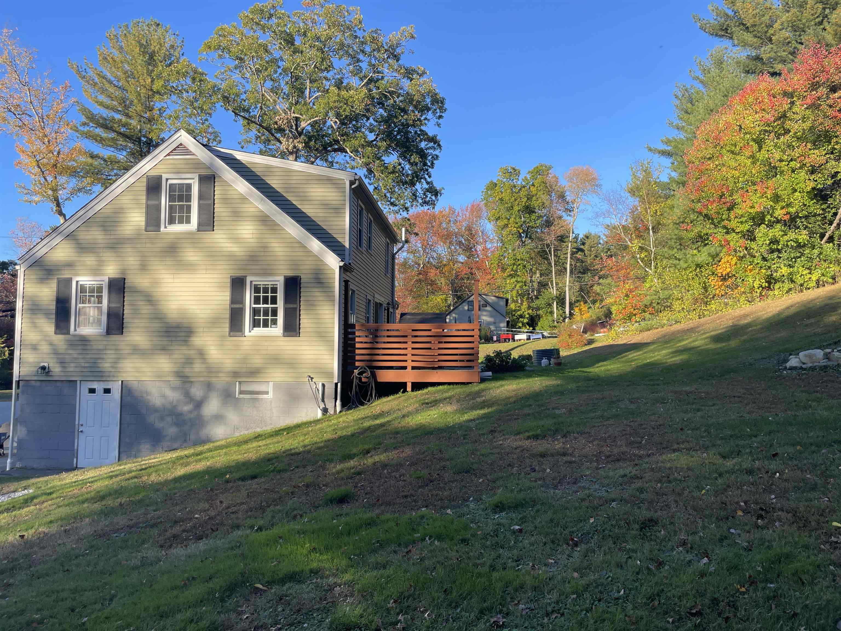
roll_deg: +0.2
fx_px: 632
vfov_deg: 53.1
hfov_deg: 67.3
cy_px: 316
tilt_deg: +3.7
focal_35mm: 26
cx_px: 420
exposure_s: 1/947
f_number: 1.6
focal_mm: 4.2
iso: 32
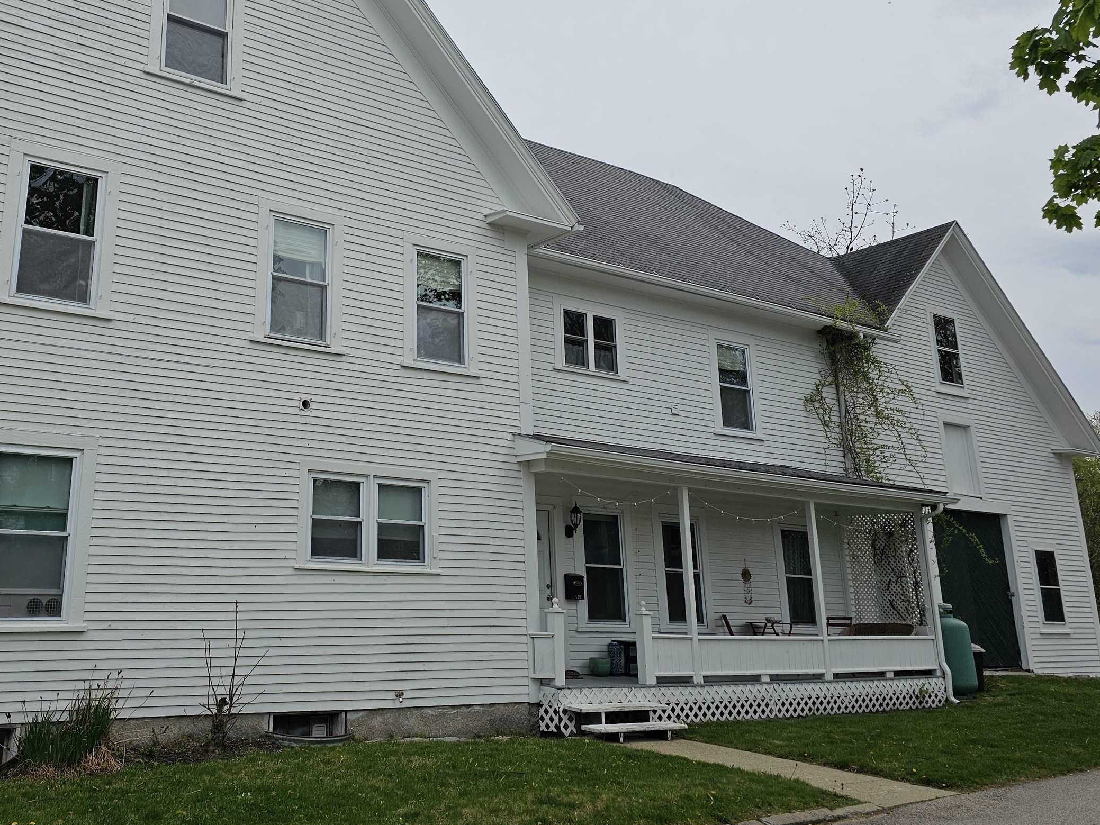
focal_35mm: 34
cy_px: 291
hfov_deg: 53.1
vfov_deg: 41.4
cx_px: 382
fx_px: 1081
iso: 10
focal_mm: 6.3
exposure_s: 1/1433
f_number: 1.7
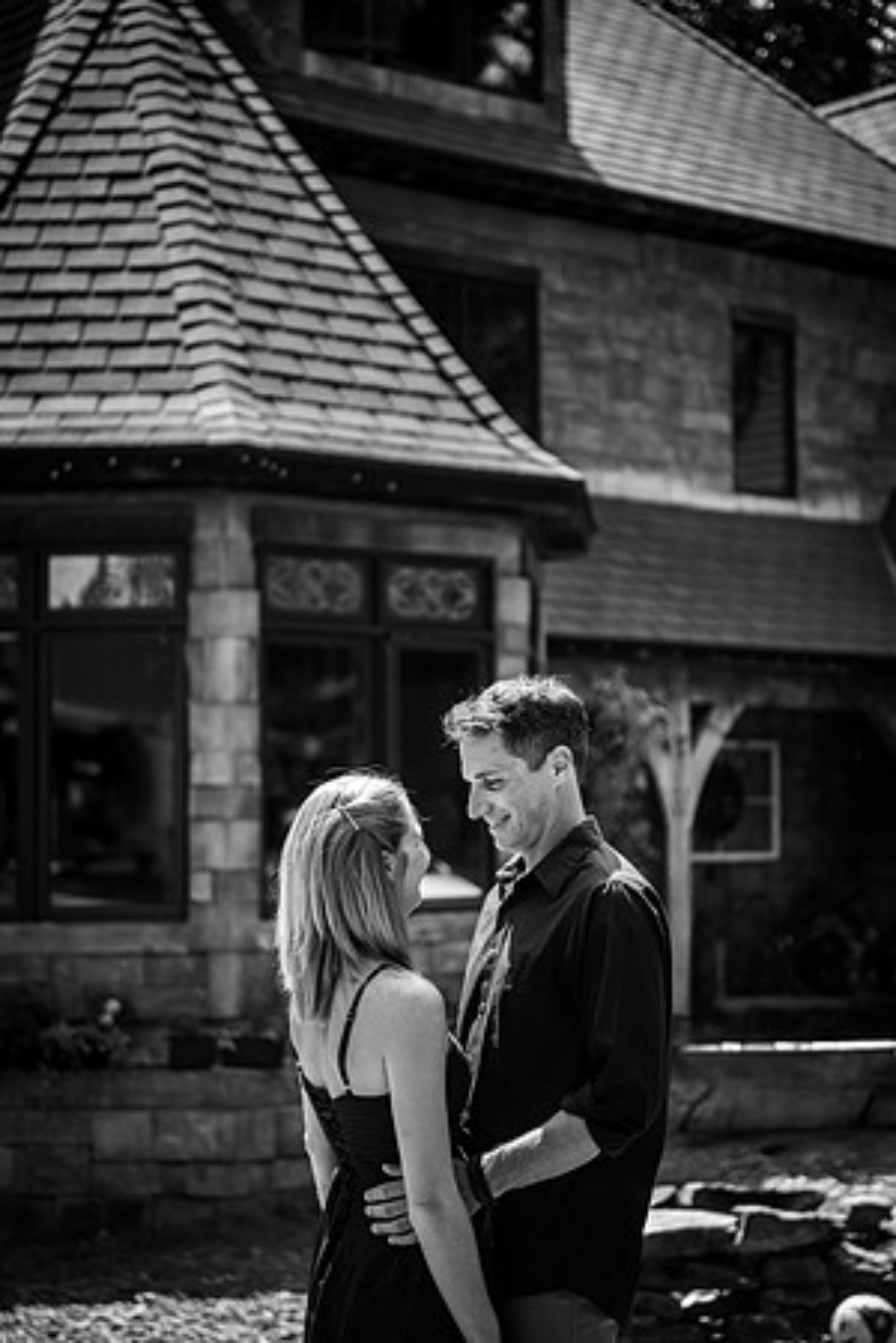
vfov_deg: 28.8
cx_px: 448
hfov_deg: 19.5
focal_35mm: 70
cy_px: 672
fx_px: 2613
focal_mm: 70
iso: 500
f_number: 2.8
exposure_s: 1/2000
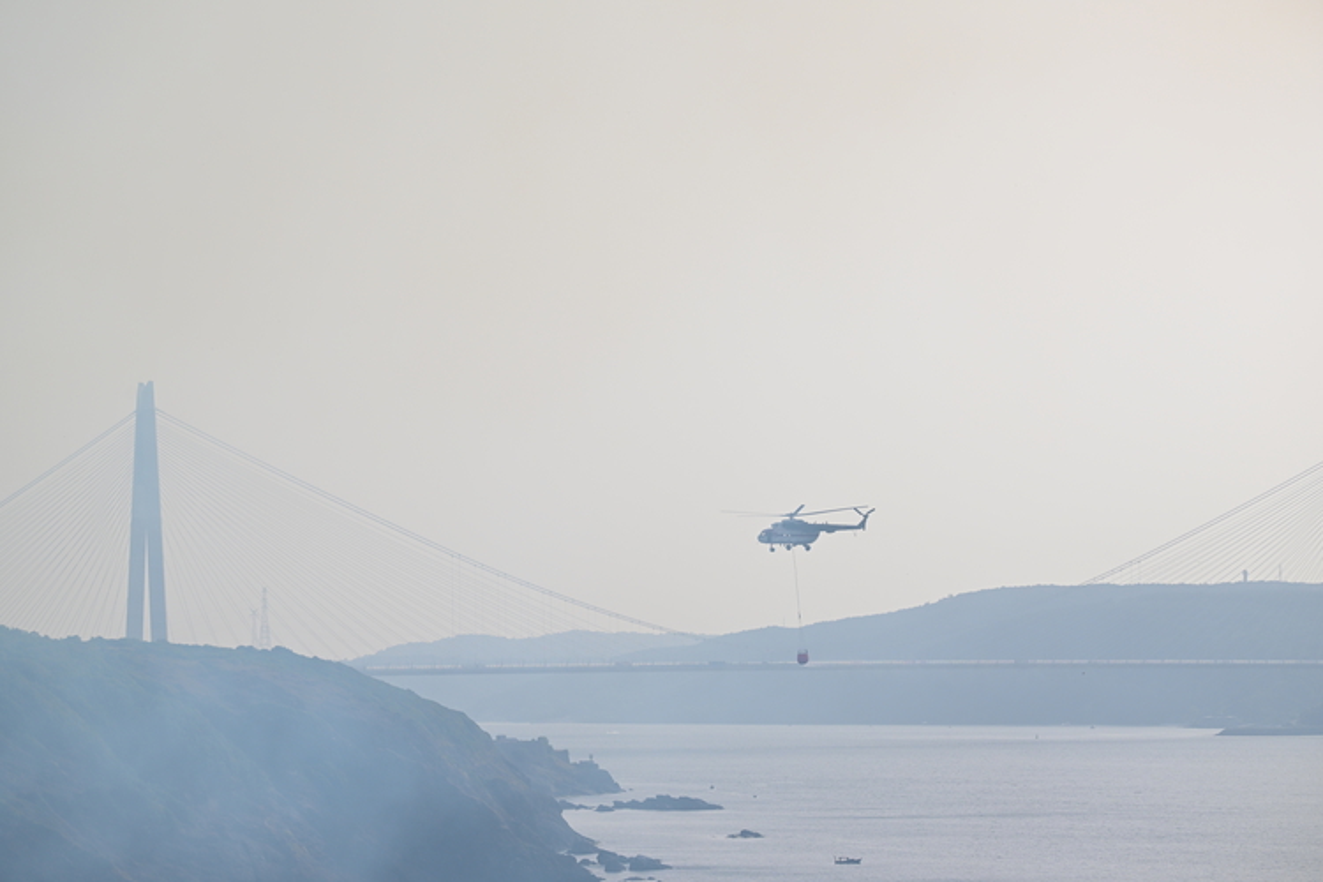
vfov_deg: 13.7
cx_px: 662
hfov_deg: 20.4
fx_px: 3675
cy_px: 441
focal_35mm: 100
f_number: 7.1
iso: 400
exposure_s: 1/2500
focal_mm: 100
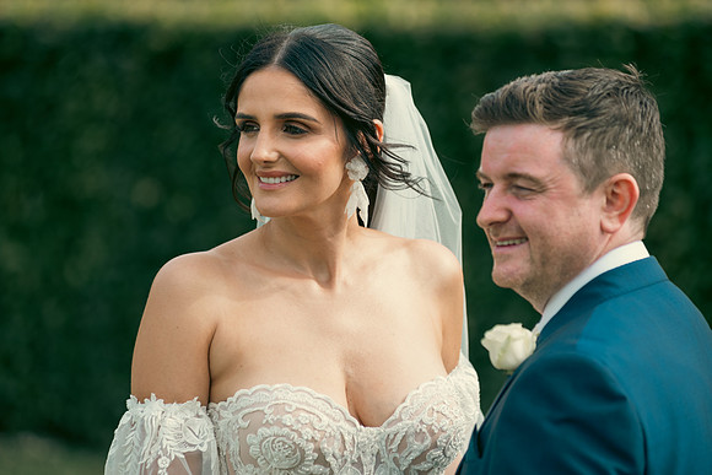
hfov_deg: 12.1
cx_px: 356
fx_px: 3363
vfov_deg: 8.1
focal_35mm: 170
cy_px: 238
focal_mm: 170
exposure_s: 1/320
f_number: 3.5
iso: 100
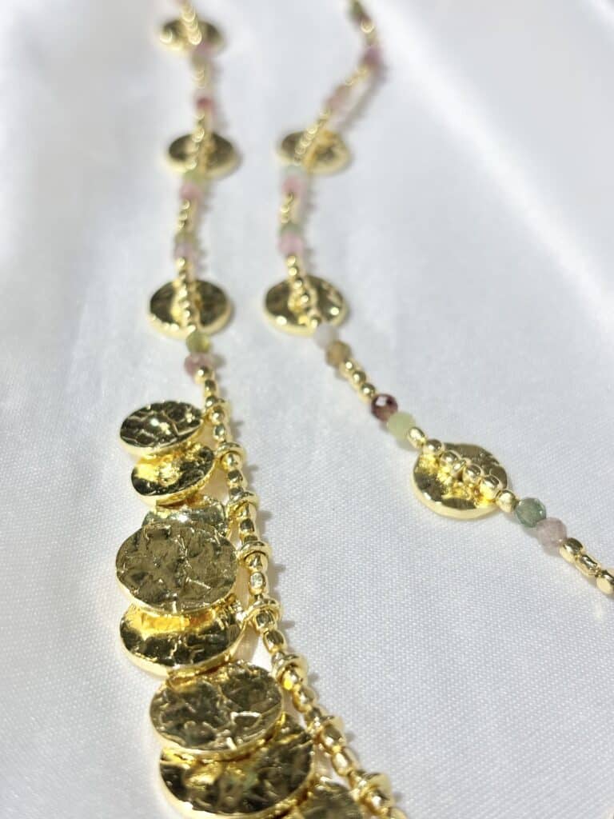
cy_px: 410
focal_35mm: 52
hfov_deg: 28.0
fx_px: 1230
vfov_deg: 36.8
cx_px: 307
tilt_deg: -50.1
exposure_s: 1/270
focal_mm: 5.96
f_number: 1.6
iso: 32
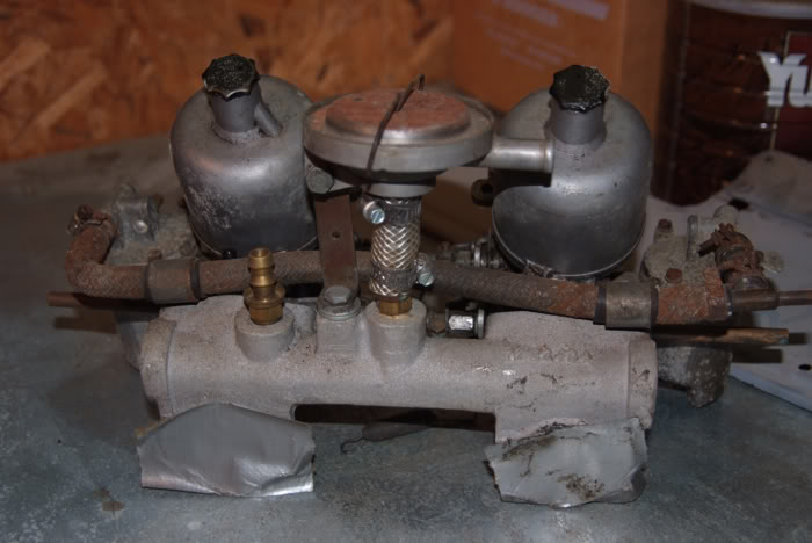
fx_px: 1151
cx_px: 406
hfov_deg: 38.9
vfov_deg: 26.5
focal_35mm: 51
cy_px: 272
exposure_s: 1/60
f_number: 4
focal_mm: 34
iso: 200
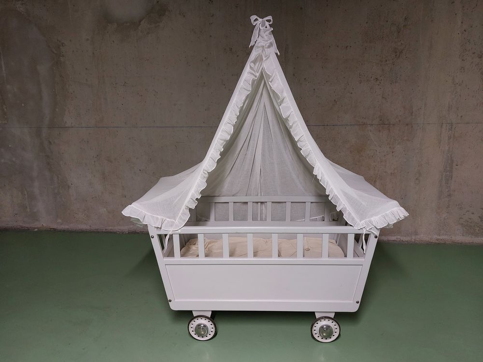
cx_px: 242
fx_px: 349
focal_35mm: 25
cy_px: 181
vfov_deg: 54.9
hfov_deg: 69.4
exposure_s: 1/50
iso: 200
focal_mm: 5.23
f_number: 1.8
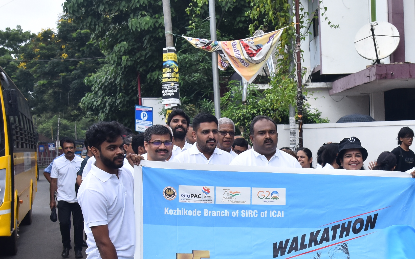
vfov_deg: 18.2
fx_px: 803
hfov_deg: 28.4
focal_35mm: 71
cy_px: 205
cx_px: 333
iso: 640
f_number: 11
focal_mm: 38
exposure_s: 1/160
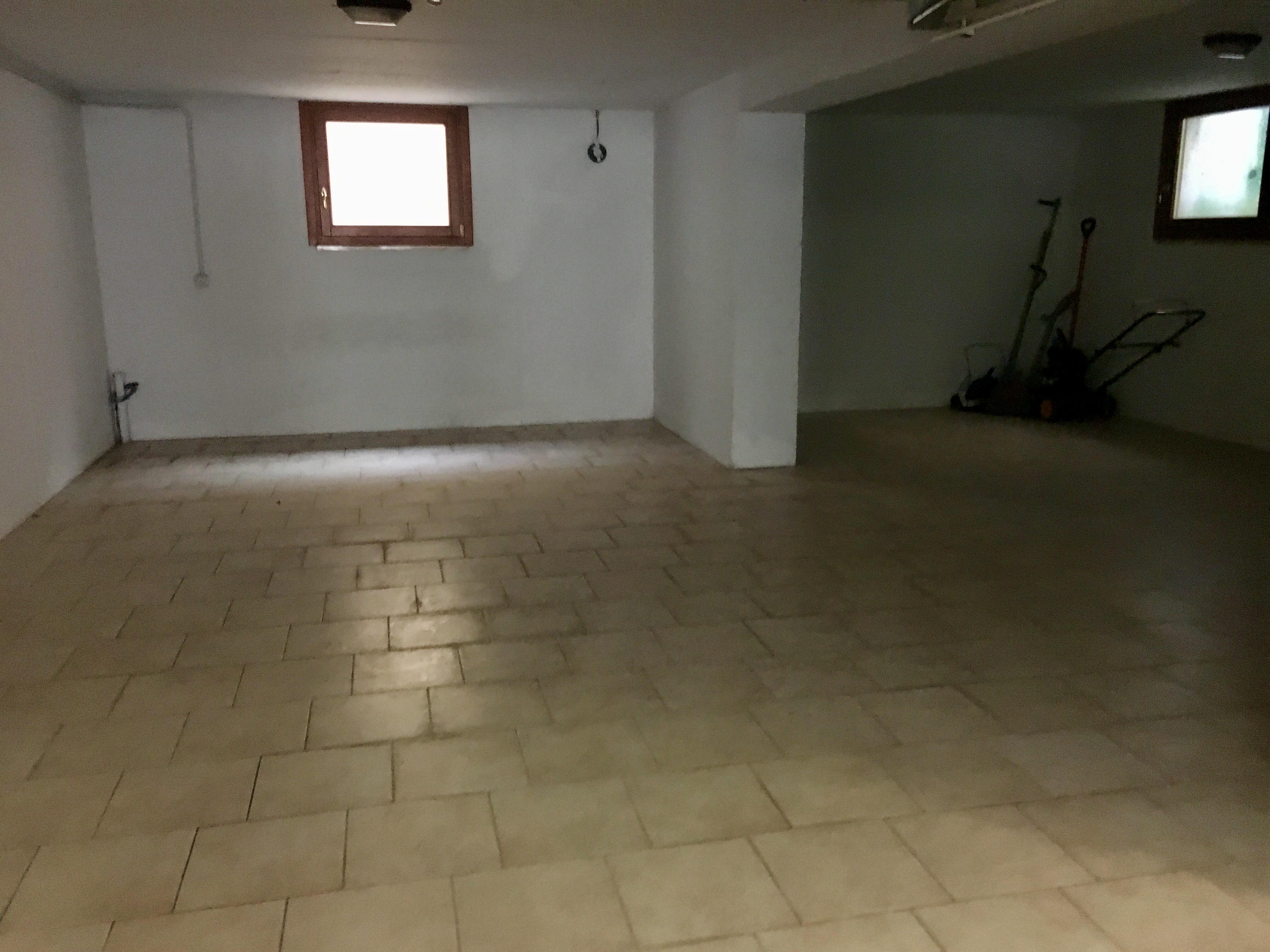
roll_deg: -1.1
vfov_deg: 48.2
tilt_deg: -11.1
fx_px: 1064
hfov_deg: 61.7
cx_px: 635
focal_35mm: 29
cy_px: 476
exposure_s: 1/17
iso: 640
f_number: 2.2
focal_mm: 4.15
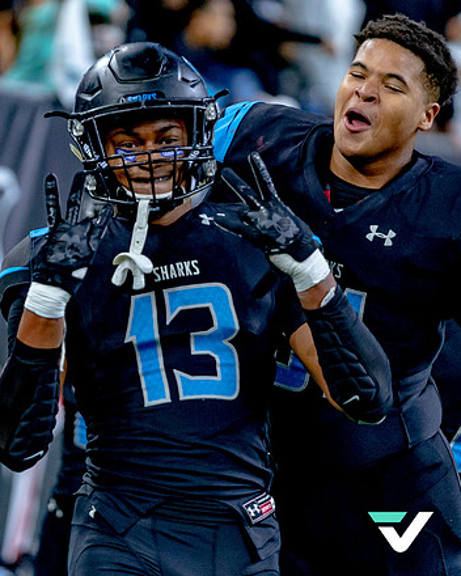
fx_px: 7163
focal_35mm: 420
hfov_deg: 3.7
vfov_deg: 4.6
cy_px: 231
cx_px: 207
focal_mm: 200
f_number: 2.8
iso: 2000
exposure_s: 1/1500
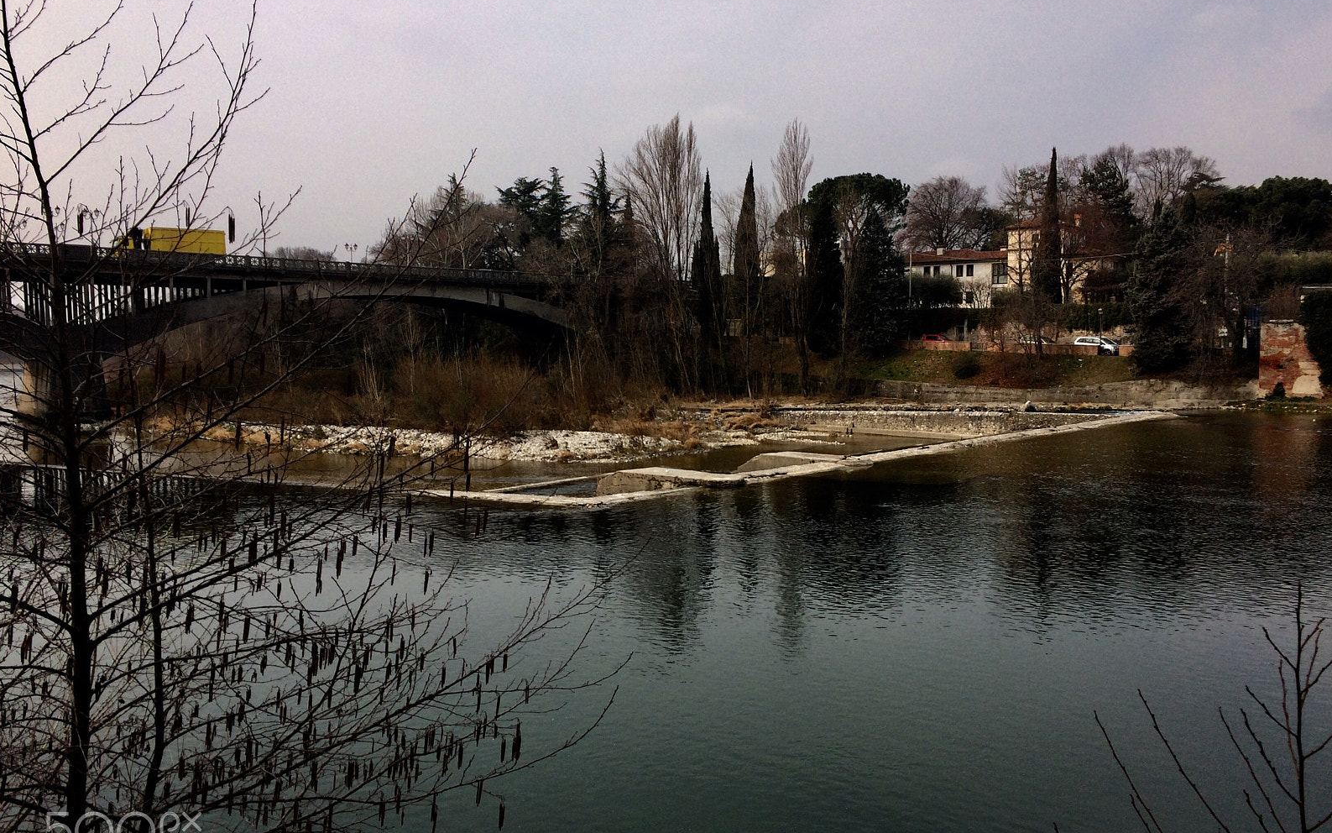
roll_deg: +0.2
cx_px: 665
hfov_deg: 61.2
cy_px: 437
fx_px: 1125
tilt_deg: -5.9
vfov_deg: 40.6
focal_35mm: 31
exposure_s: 1/2053
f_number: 2.2
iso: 32
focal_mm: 4.15
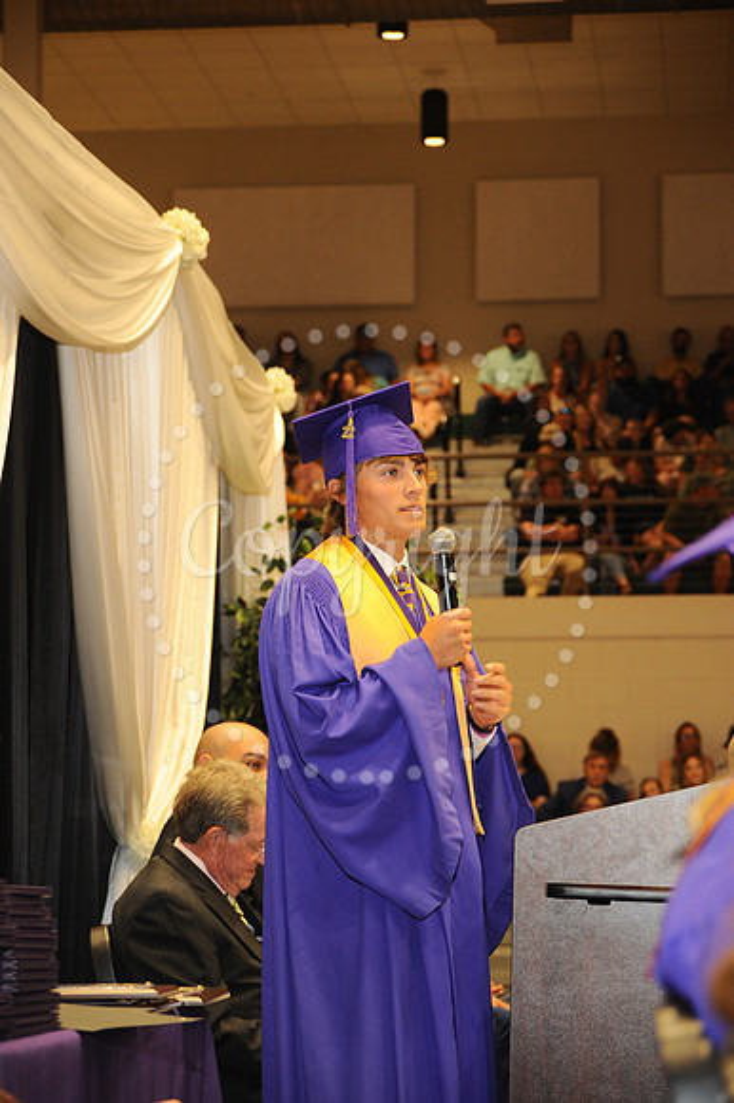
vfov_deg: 19.5
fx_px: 3215
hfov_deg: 13.0
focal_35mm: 105
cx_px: 367
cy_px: 552
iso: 1250
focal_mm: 105
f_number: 5.6
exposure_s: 1/60
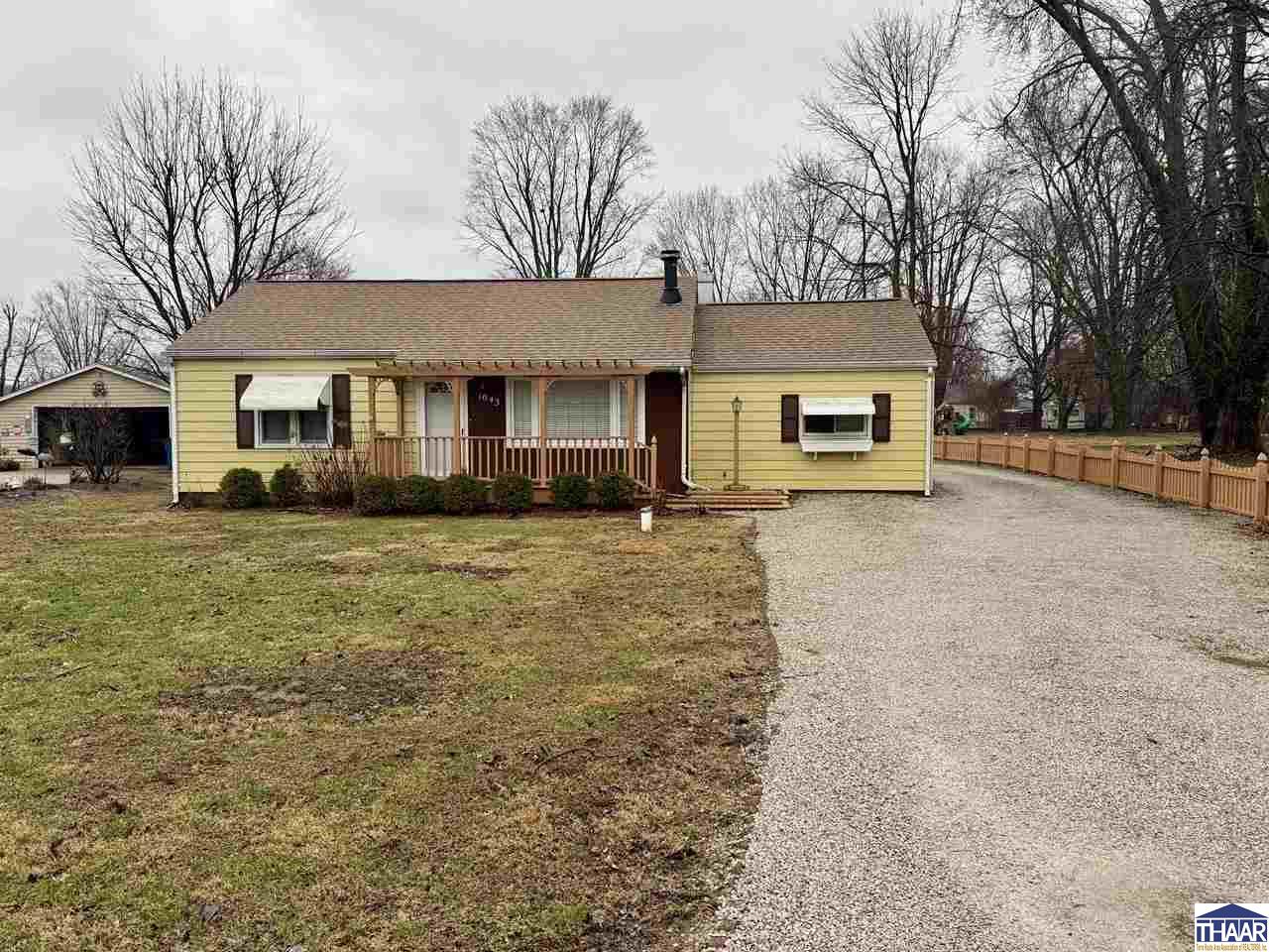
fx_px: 880
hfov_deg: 71.6
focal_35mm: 24
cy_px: 476
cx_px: 634
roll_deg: +0.5
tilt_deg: -3.1
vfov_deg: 56.8
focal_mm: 6.76
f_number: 1.78
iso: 80
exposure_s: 1/571
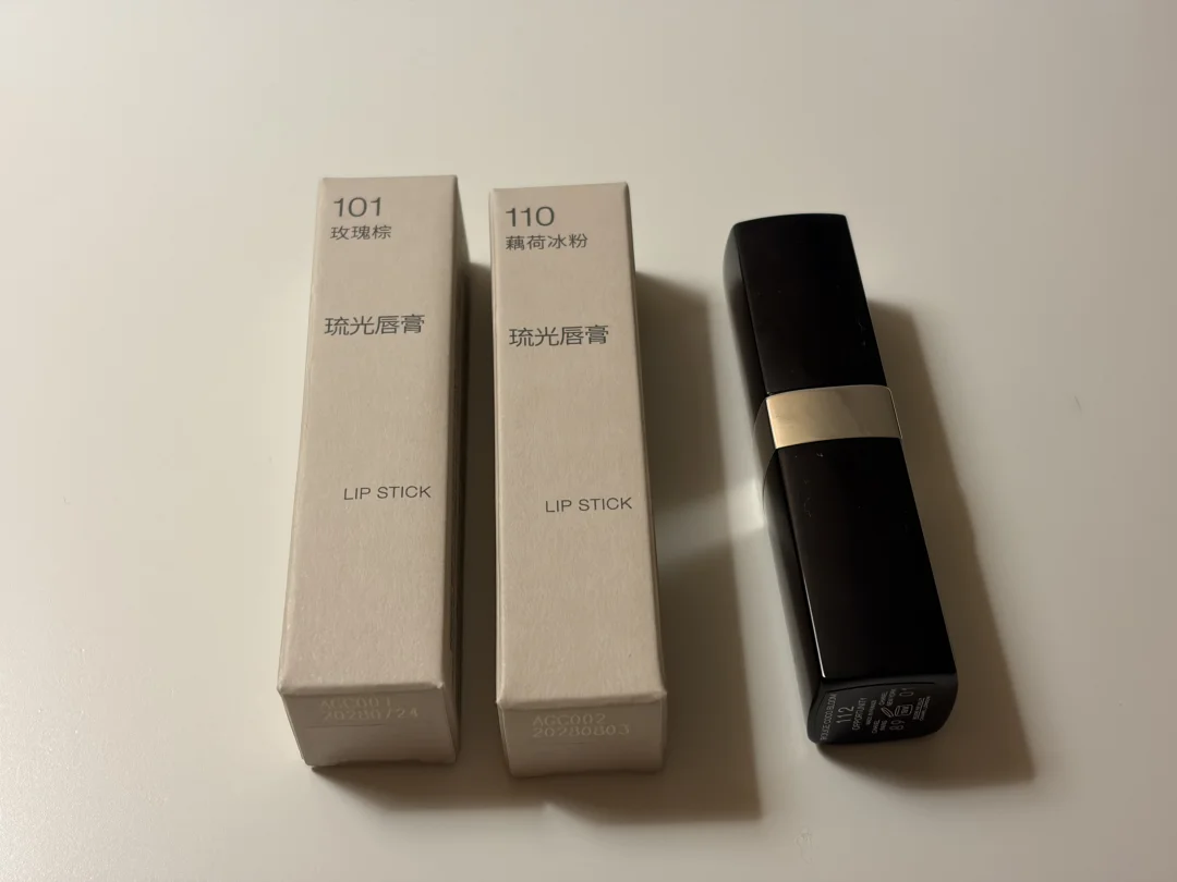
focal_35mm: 52
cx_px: 588
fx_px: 1768
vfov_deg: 28.0
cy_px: 441
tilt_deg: -53.8
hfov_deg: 36.8
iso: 125
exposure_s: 1/50
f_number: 1.6
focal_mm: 5.96
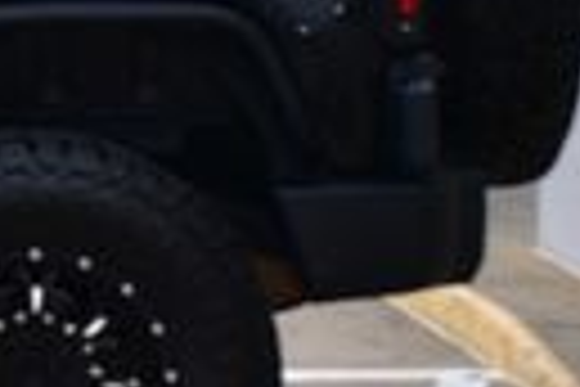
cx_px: -562
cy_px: 54
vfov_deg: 6.2
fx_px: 3592
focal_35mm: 223
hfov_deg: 8.7
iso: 400
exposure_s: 1/40
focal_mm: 30
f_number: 7.1
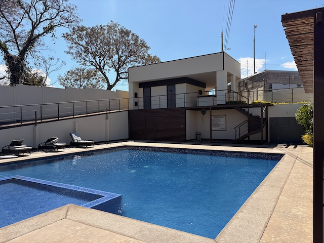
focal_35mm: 26
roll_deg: +1.1
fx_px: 243
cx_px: 162
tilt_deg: +0.4
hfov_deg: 67.3
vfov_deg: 53.1
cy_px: 122
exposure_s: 1/3623
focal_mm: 5.96
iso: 50
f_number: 1.6
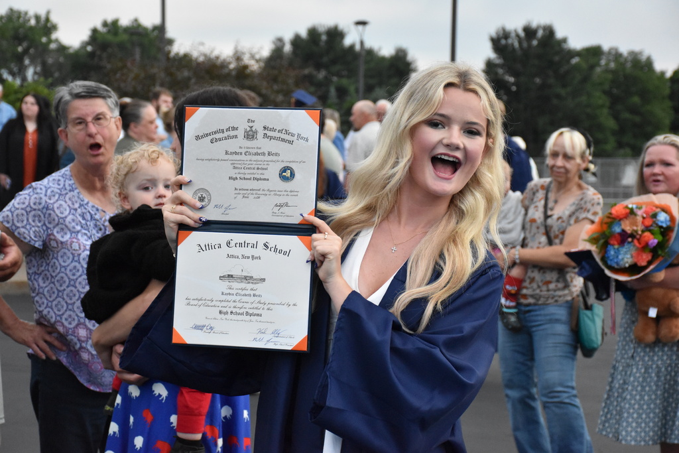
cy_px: 226
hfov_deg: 26.0
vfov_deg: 17.5
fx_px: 1471
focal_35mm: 78
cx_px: 340
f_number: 4.8
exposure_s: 1/500
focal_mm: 52
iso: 4000
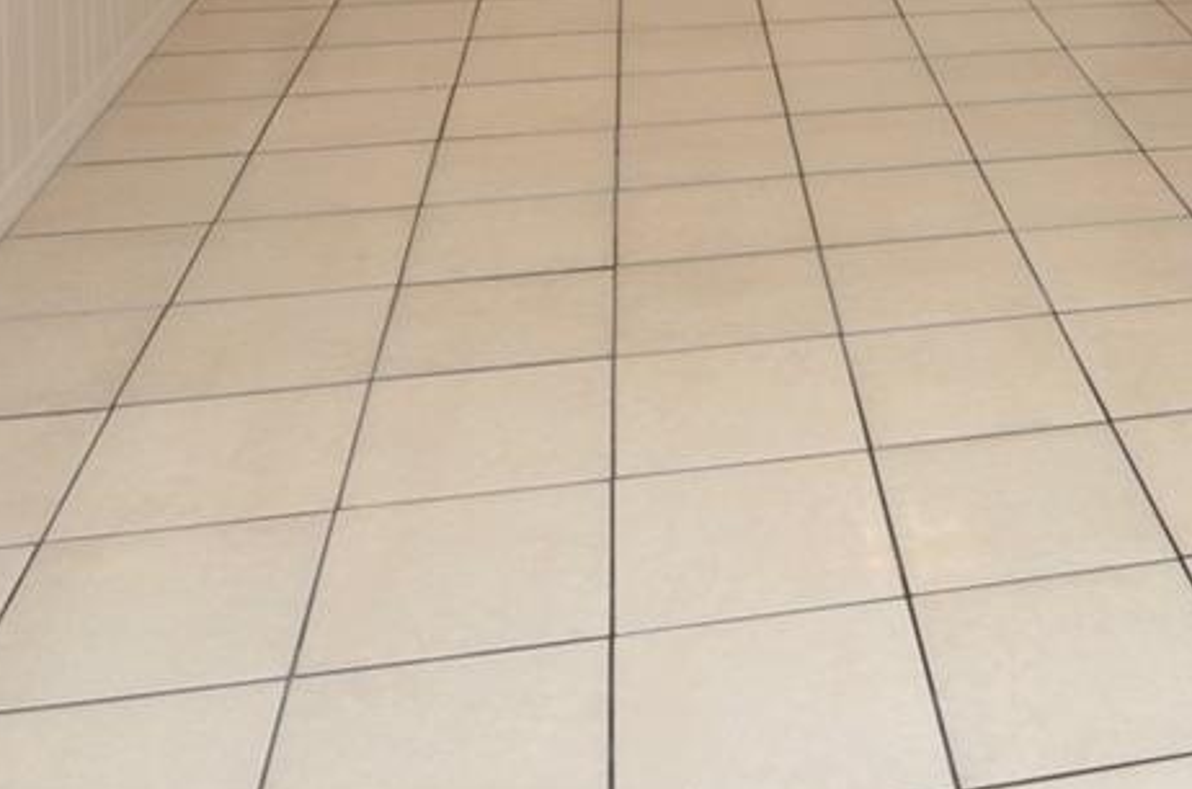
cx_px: 1156
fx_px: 1718
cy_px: -369
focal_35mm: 52
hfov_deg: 35.1
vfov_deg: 21.9
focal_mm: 10
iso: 400
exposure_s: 1/80
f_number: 4.5
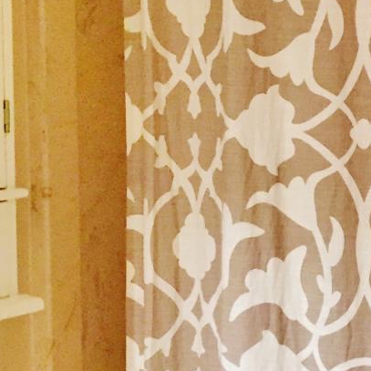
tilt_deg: -4.8
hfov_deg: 12.9
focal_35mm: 126
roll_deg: +0.0
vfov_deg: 13.8
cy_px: 191
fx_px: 1528
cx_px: 612
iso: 200
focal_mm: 4.15
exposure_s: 1/30
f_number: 2.2
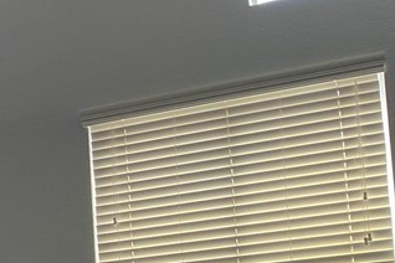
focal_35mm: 97
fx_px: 1064
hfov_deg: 18.4
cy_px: 352
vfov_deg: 13.5
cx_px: -214
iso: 25
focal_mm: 3
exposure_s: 1/120
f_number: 1.8
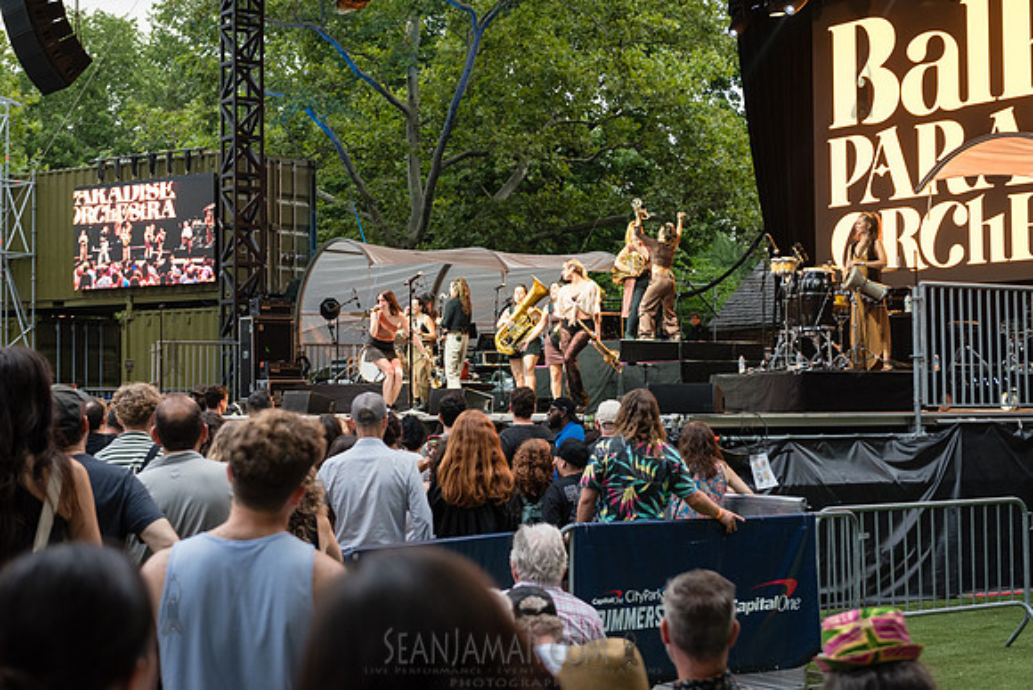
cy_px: 345
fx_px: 1894
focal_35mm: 66
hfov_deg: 30.5
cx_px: 516
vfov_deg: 20.6
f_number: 4
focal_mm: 66
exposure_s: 1/200
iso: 2000
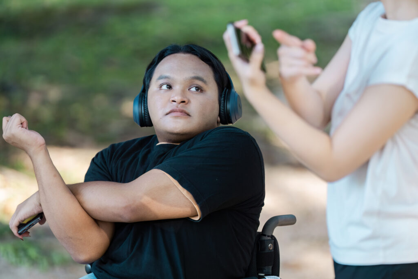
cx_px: 209
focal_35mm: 145
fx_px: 1684
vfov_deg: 9.5
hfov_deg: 14.2
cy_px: 140
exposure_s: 1/1000
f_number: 2.8
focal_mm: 145
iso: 1600
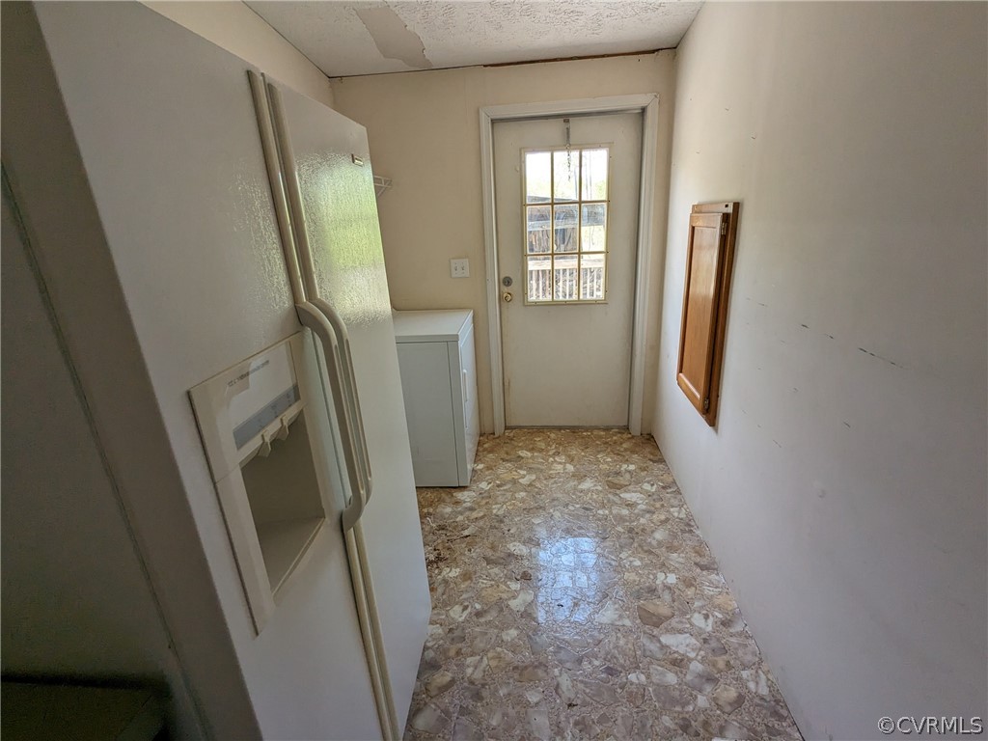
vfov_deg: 78.1
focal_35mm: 16
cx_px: 494
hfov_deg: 94.5
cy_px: 370
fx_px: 457
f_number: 2.2
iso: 101
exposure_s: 1/184
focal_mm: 2.35
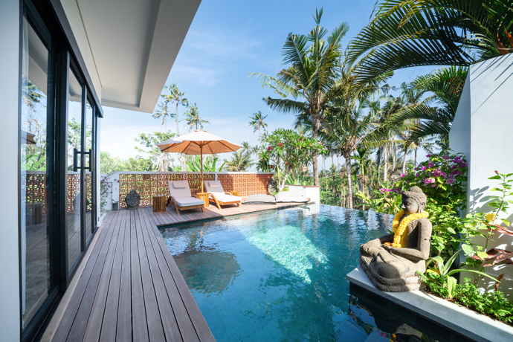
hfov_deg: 112.6
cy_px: 171
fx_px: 171
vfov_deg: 90.0
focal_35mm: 12
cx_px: 256
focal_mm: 12
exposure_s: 1/125
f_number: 8
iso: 100
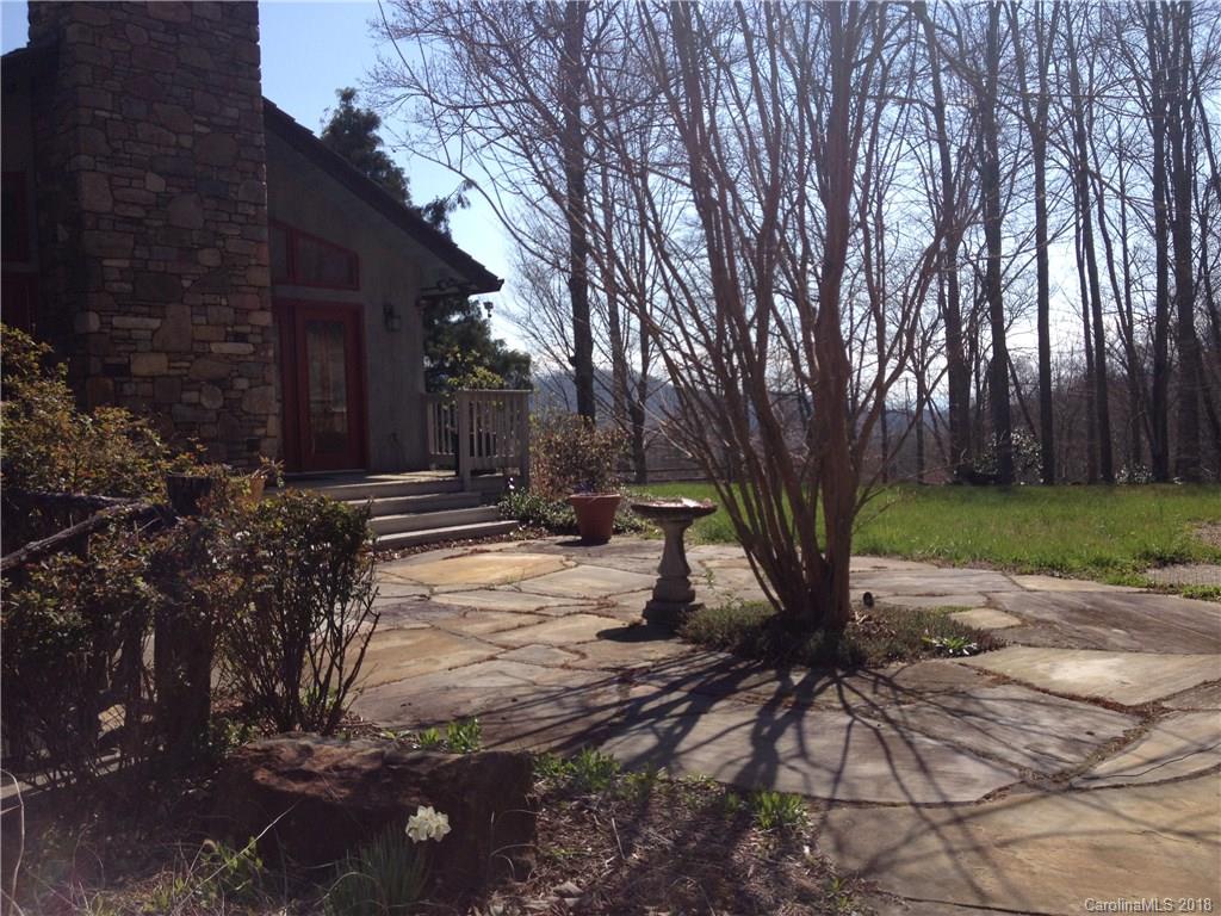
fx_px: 1235
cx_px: 610
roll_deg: -0.1
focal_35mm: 35
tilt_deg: -7.9
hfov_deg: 52.6
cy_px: 458
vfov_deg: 40.7
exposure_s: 1/1972
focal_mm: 4.28
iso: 50
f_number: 2.4
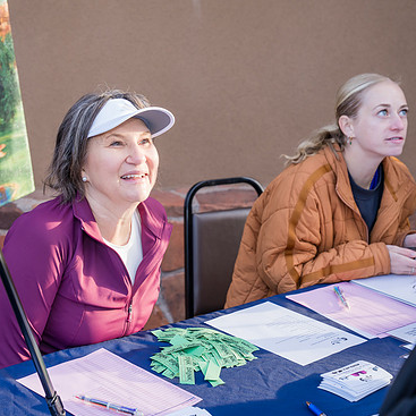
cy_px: 201
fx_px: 911
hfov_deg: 25.5
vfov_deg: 25.7
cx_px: 128
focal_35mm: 67
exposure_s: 1/160
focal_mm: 49.9
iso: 320
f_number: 4
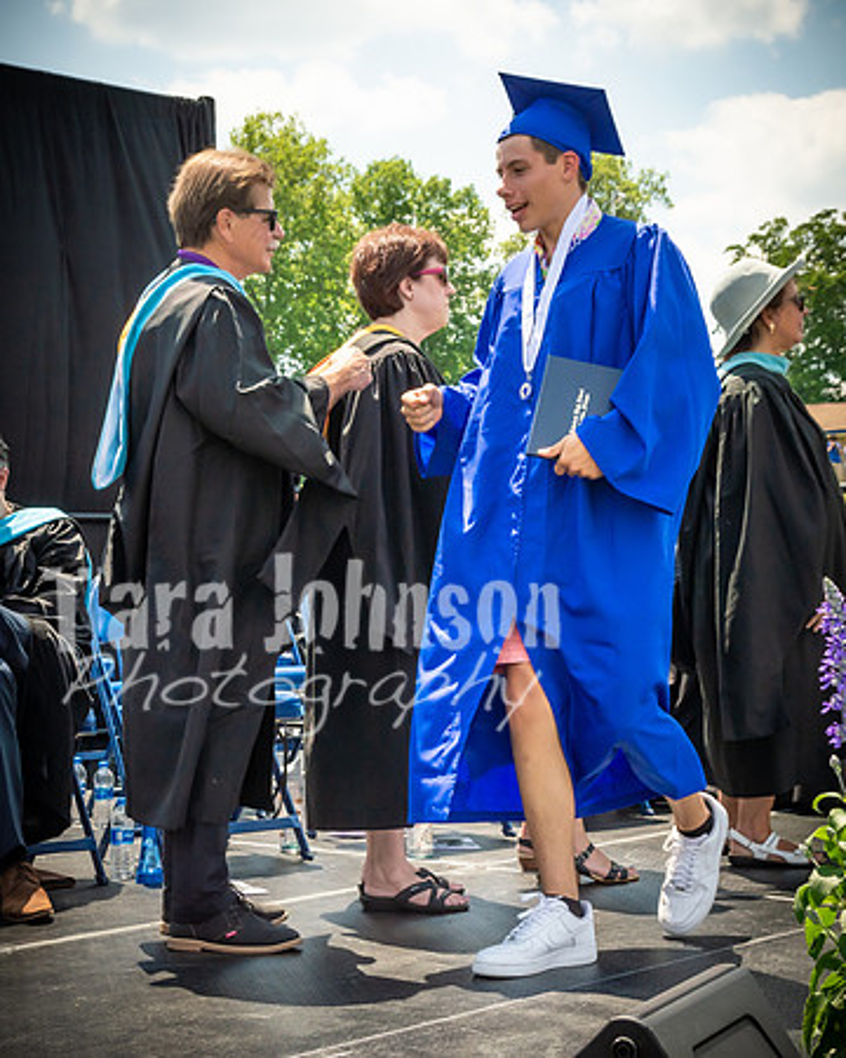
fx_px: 2078
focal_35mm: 66
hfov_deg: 23.0
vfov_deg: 28.6
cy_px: 539
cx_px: 400
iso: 200
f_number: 7.1
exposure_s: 1/800
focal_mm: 27
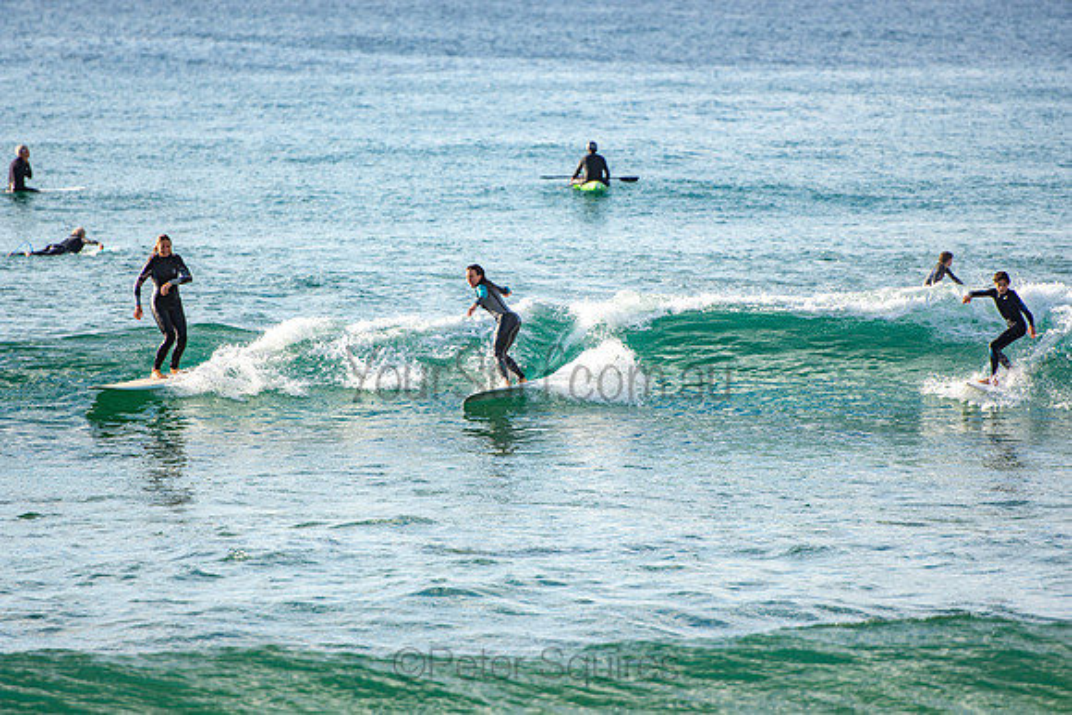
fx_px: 8935
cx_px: 536
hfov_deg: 6.9
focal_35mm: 300
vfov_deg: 4.6
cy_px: 358
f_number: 3.2
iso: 100
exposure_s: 1/1600
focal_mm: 200
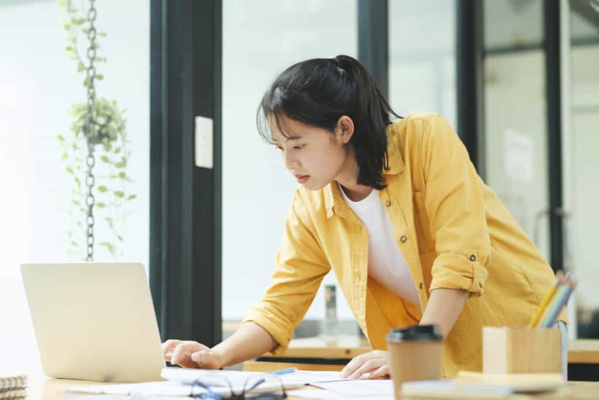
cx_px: 300
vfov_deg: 18.2
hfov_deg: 27.0
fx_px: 1248
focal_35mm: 75
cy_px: 200
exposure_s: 1/125
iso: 160
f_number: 2
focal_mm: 50
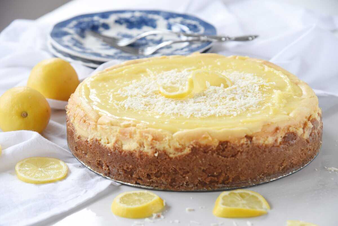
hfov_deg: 19.4
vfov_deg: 13.1
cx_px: 169
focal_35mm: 105
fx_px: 986
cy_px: 113
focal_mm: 105
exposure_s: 1/200
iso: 1250
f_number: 6.3
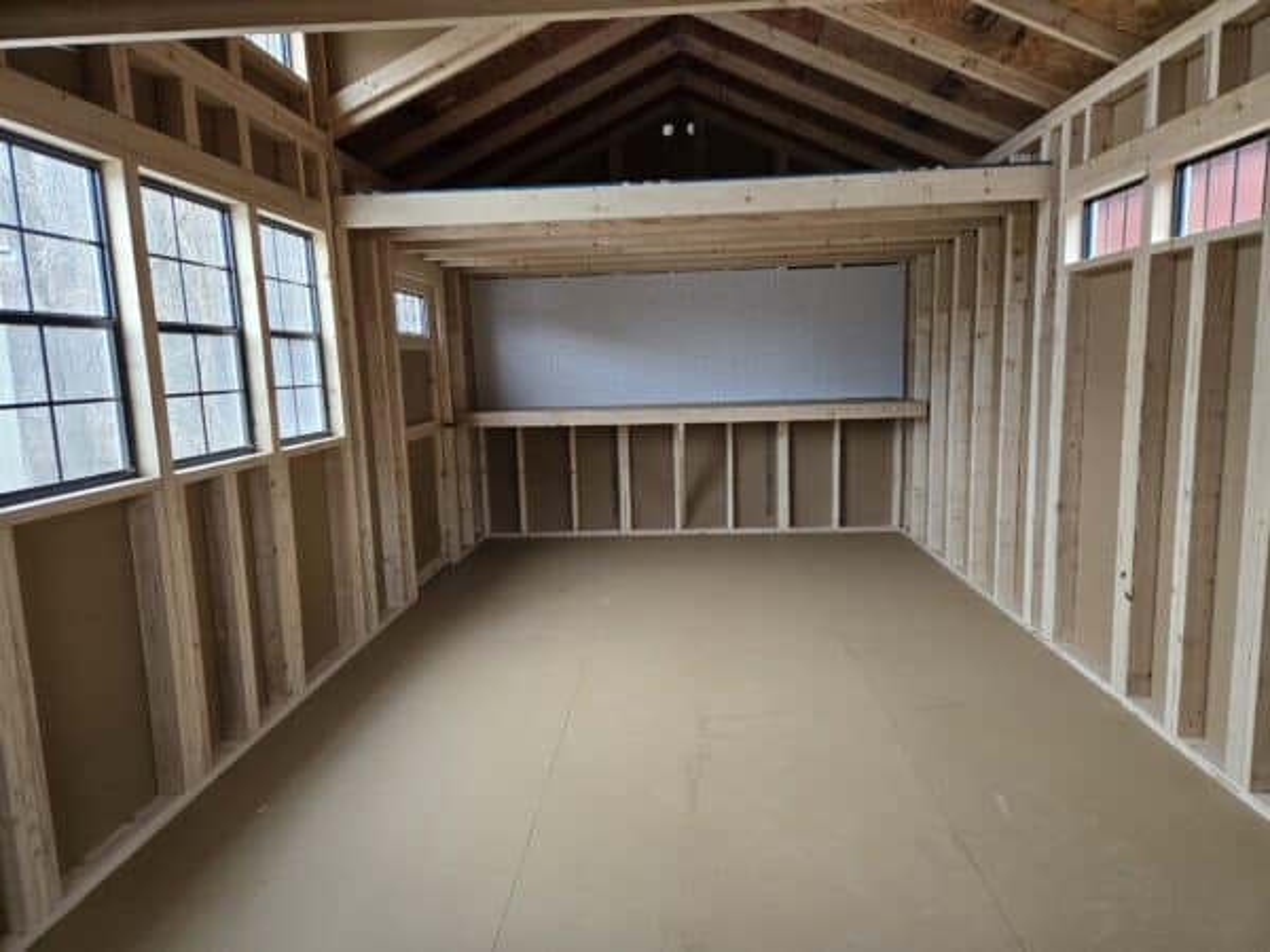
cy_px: 476
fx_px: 844
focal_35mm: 23
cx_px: 635
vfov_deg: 58.9
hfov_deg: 73.9
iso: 250
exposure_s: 1/120
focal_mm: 5.4
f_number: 1.8
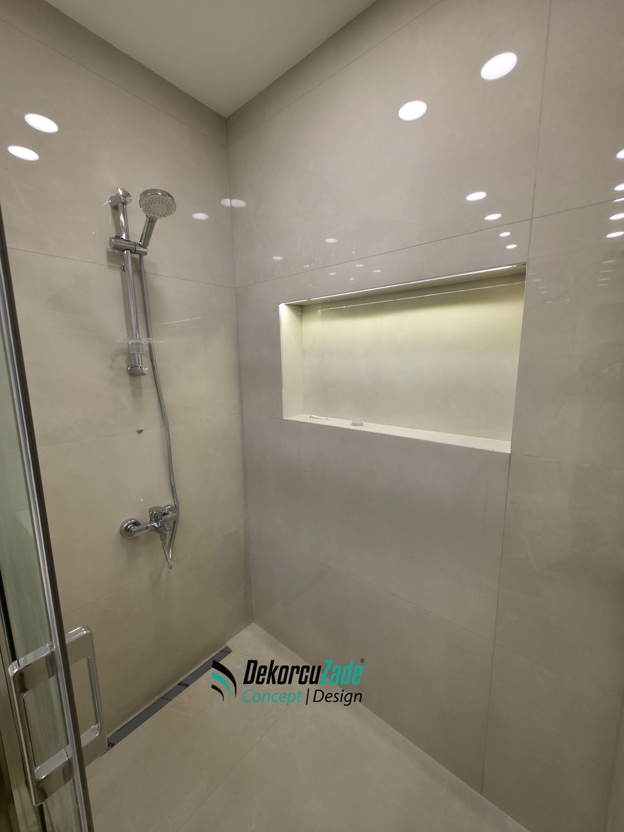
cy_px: 416
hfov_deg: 89.9
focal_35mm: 13
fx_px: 312
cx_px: 312
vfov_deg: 106.2
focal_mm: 2.2
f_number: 1.9
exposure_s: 1/100
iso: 40
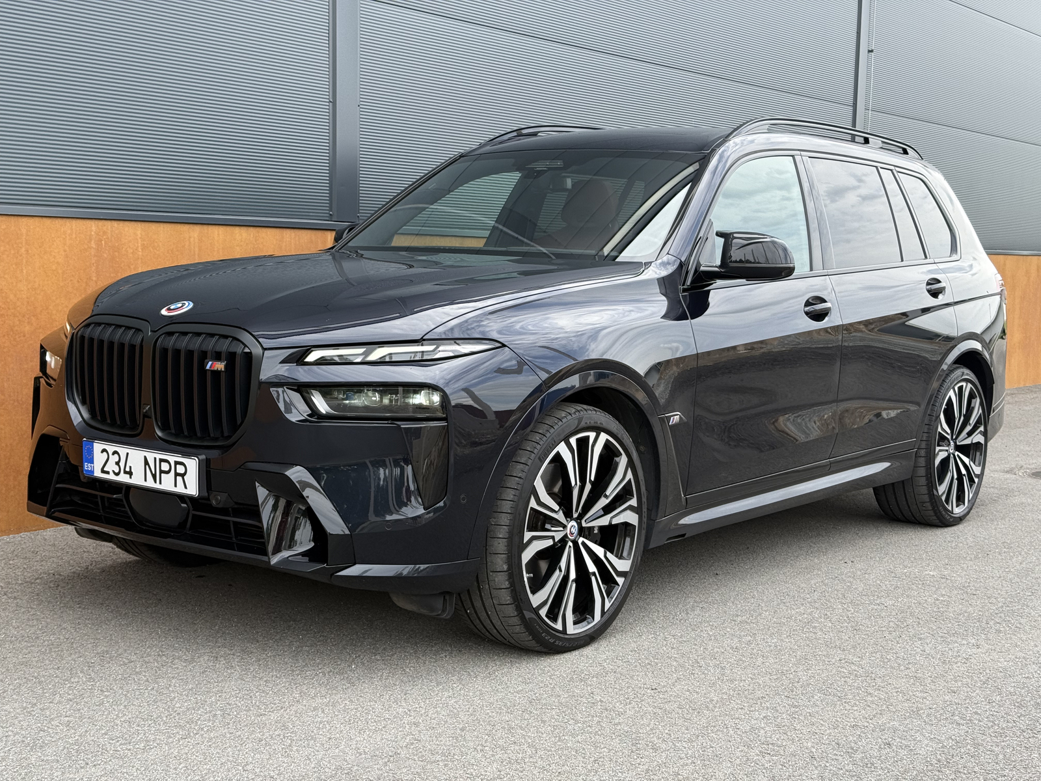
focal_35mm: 48
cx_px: 520
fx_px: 1443
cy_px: 390
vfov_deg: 30.3
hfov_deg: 39.7
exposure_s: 1/754
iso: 80
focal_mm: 6.76
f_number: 1.78
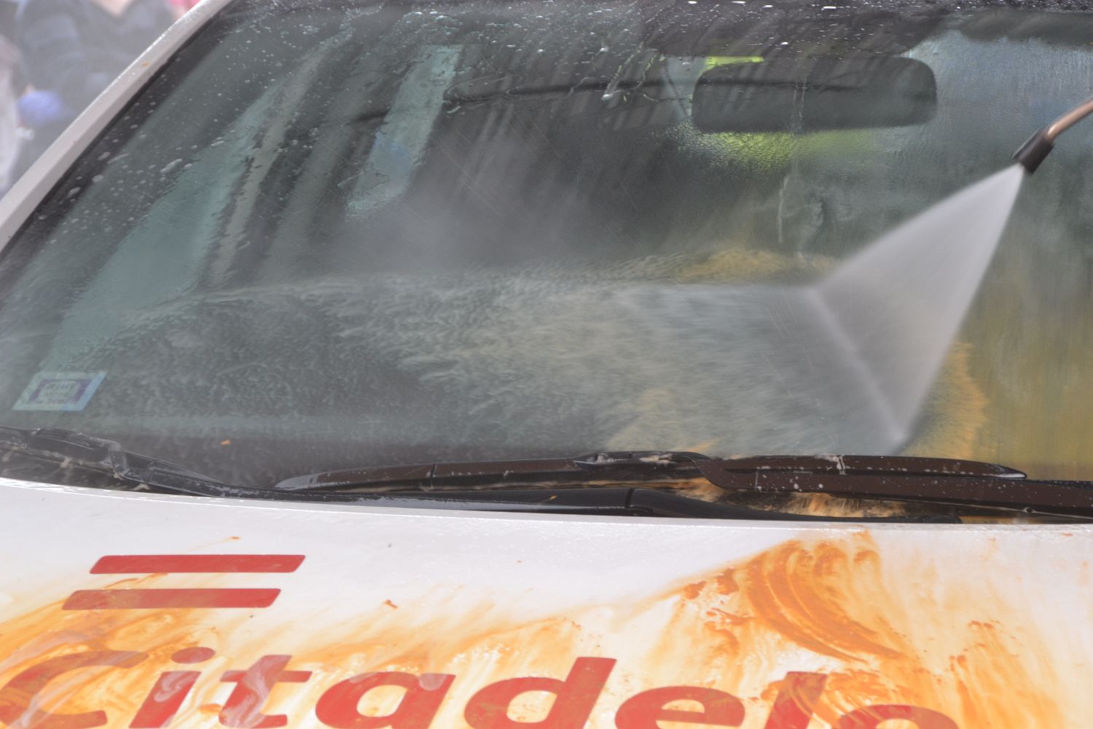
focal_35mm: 195
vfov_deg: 7.0
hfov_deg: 10.5
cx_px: 546
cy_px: 364
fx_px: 5920
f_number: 10
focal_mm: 130
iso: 400
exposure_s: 1/100
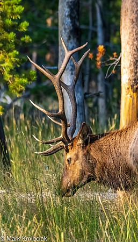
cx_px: 125
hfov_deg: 1.1
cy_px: 163
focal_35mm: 1143
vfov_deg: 1.9
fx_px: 7353
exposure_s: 1/1600
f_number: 8
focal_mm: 500
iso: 2500
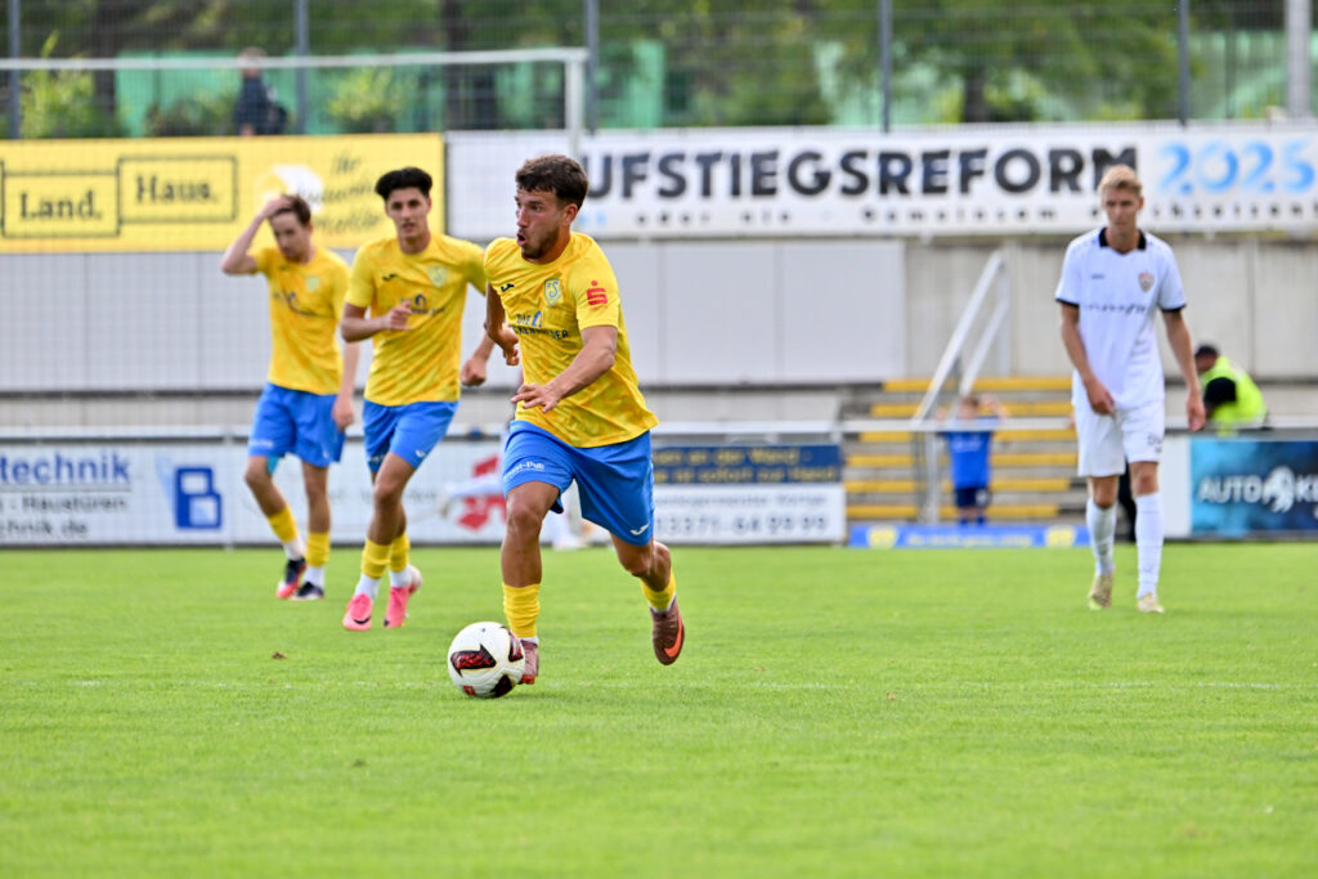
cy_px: 440
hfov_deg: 6.6
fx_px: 11350
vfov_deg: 4.4
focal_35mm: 310
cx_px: 659
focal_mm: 310
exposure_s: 1/2000
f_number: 5.6
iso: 1100
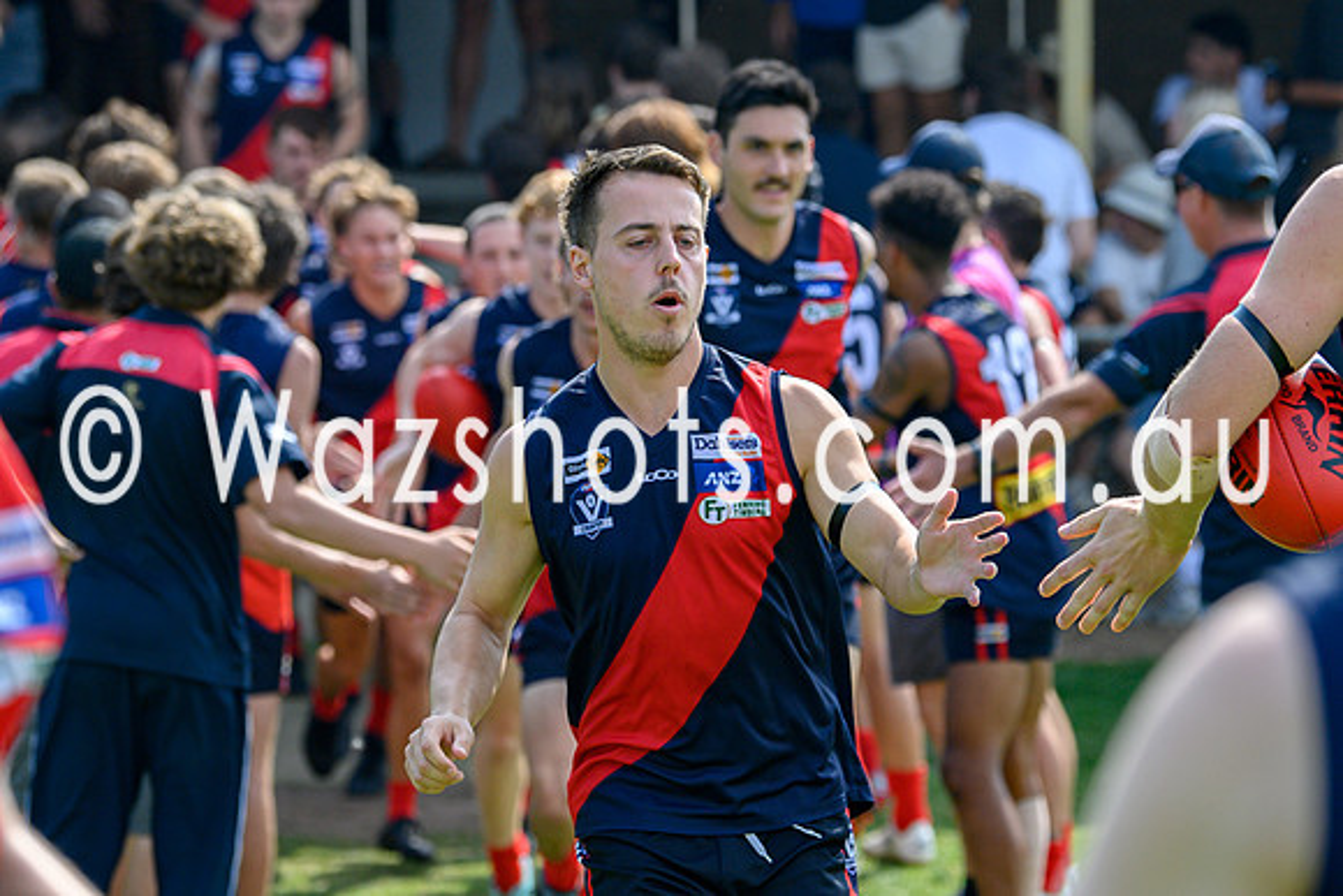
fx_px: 8560
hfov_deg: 9.0
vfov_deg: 6.0
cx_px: 734
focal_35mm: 229
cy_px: 504
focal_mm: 125
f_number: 4
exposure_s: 1/2000
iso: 400
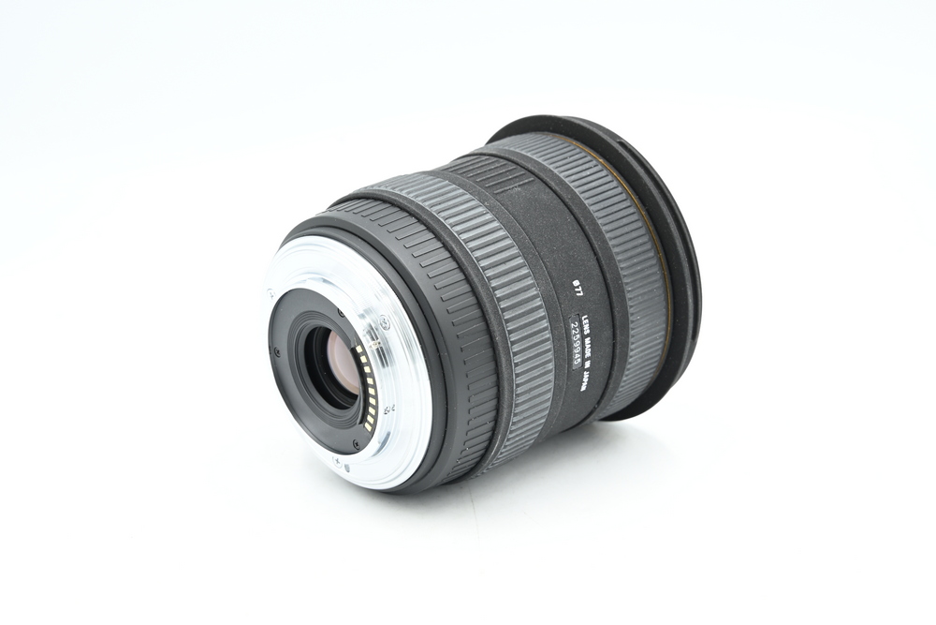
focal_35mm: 75
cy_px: 312
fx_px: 1950
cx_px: 468
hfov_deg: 27.0
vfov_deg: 18.2
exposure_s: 1/13
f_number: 14
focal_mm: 75
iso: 200
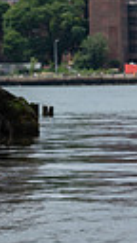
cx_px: 320
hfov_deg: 4.7
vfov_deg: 8.5
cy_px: 231
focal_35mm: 254
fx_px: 1640
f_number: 5
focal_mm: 47
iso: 160
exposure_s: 1/1000
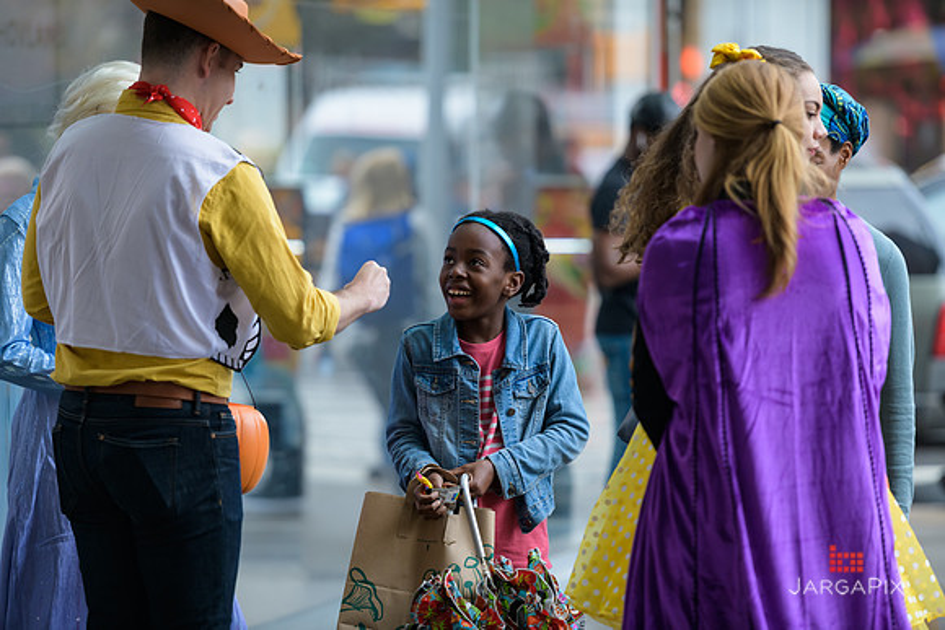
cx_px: 472
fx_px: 4726
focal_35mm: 180
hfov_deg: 11.4
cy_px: 315
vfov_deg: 7.6
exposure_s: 1/250
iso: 400
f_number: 3.2
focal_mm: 180
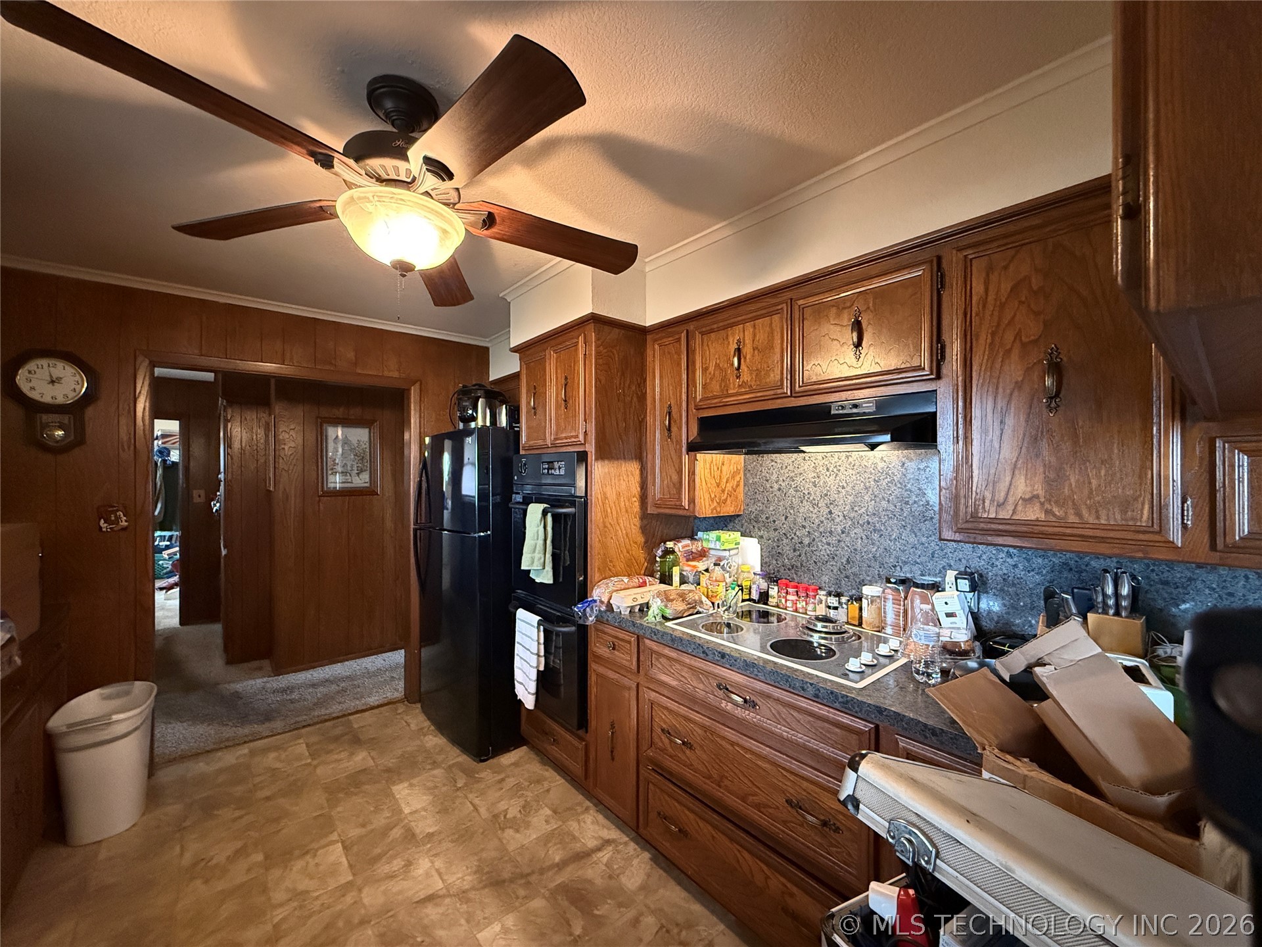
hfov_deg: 102.1
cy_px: 474
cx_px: 631
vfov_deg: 85.7
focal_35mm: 14
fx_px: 510
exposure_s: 1/60
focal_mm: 2.22
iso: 1250
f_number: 2.2
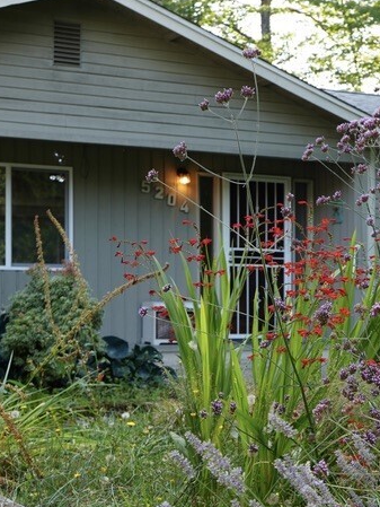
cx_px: 274
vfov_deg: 24.6
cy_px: 313
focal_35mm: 79
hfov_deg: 18.6
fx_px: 1156
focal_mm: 34
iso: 100
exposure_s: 1/60
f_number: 4.5
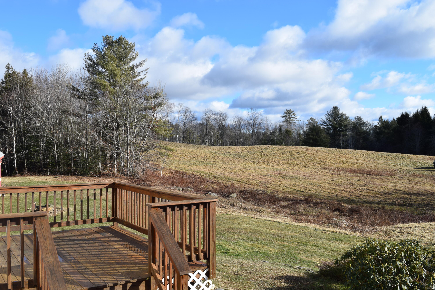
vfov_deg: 36.9
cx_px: 218
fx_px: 435
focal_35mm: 36
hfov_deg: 53.1
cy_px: 145
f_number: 9
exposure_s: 1/320
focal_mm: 24
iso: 200
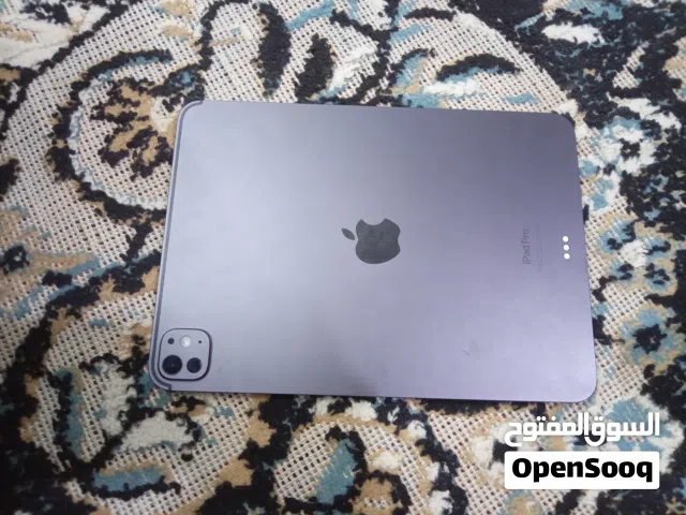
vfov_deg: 54.9
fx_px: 495
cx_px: 343
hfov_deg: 69.4
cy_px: 258
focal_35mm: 25
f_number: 1.8
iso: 1322
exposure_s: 1/20
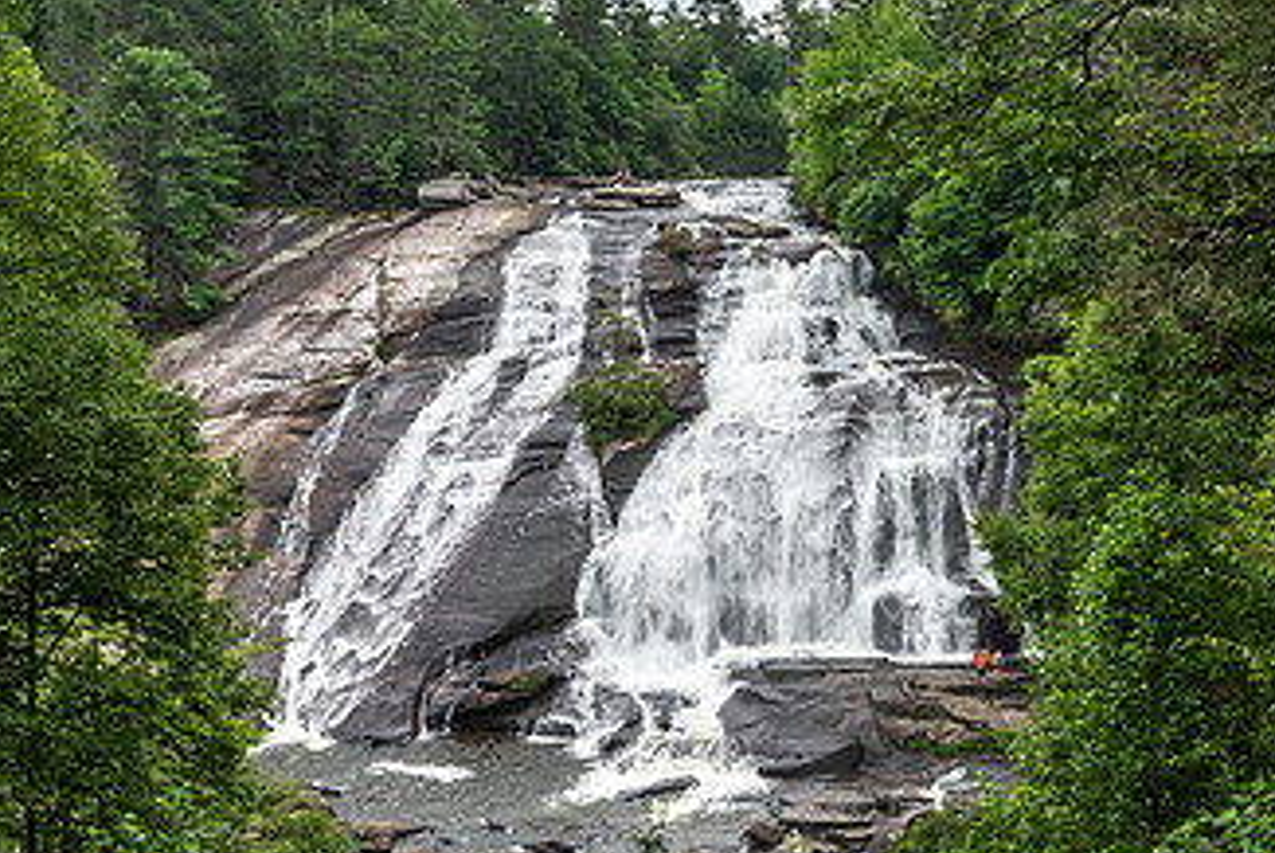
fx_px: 1701
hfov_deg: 41.1
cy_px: 440
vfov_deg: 28.1
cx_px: 669
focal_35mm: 48
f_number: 18
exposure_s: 1/20
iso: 100
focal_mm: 18
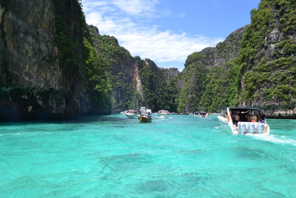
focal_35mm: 27
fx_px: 222
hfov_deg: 67.4
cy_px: 99
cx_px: 148
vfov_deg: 48.0
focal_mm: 18
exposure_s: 1/320
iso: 400
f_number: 10
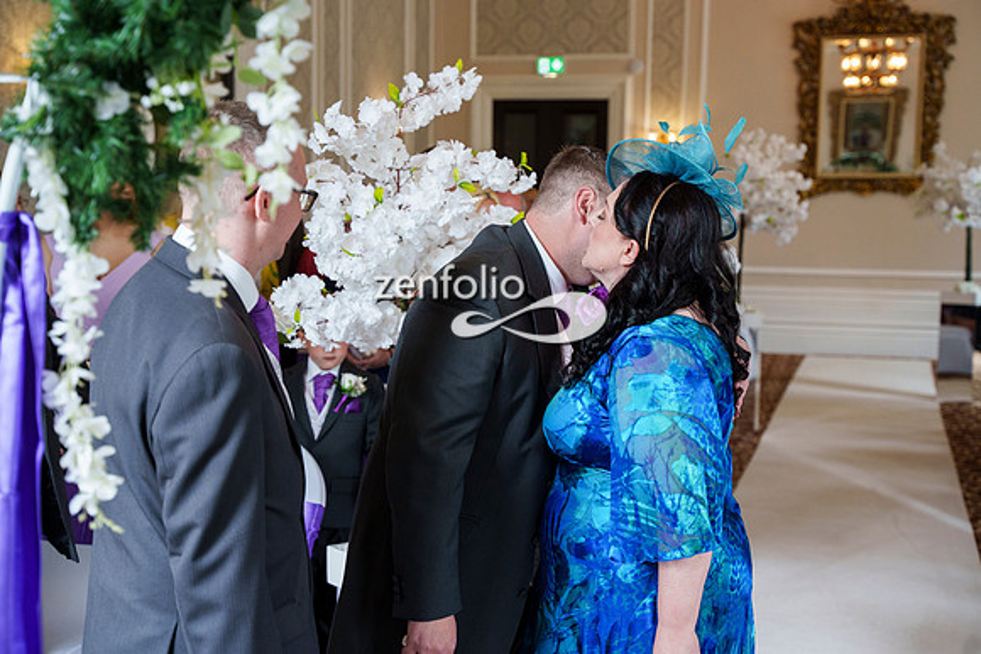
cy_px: 327
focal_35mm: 53
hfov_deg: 37.5
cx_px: 490
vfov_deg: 25.5
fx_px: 1445
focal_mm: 53
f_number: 4
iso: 1600
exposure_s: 1/320
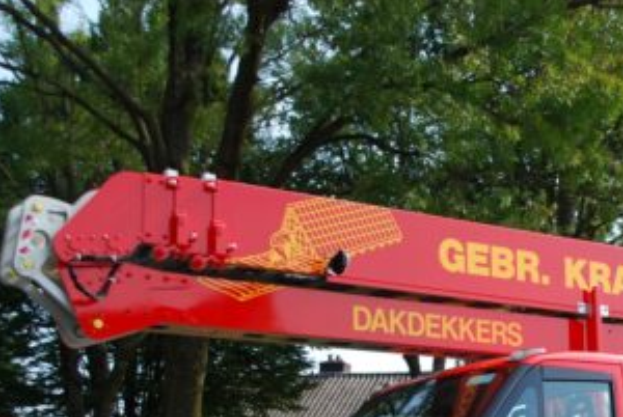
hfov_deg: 22.7
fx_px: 1508
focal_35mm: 87
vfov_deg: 15.6
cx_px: 567
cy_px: 382
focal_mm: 29
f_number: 7.1
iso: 100
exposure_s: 1/200
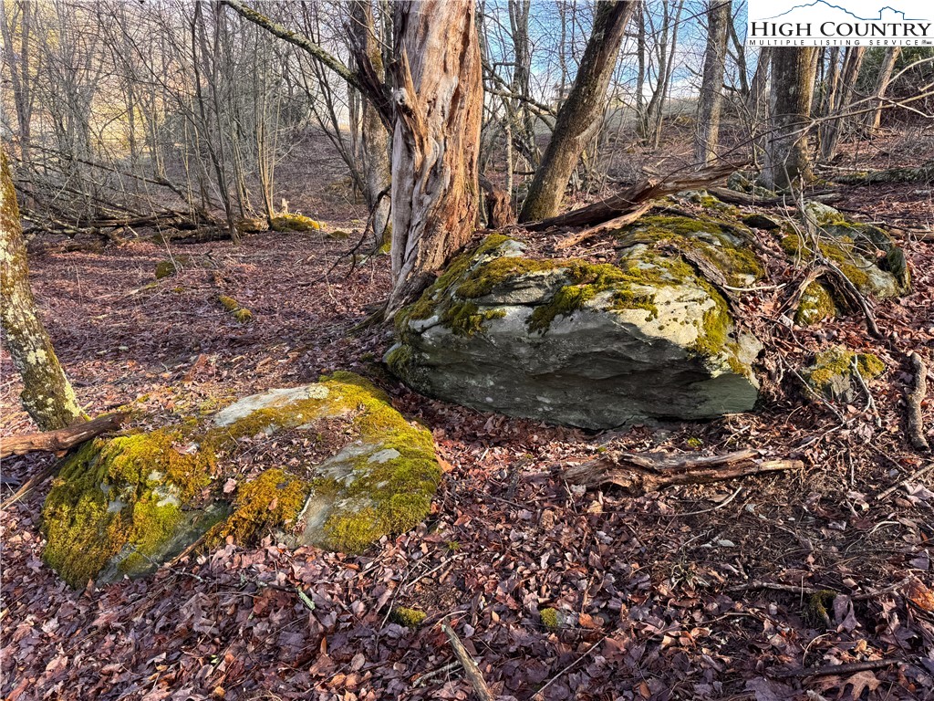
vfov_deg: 56.8
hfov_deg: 71.6
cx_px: 467
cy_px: 350
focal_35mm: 24
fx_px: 648
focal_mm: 6.76
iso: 80
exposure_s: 1/196
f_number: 1.78
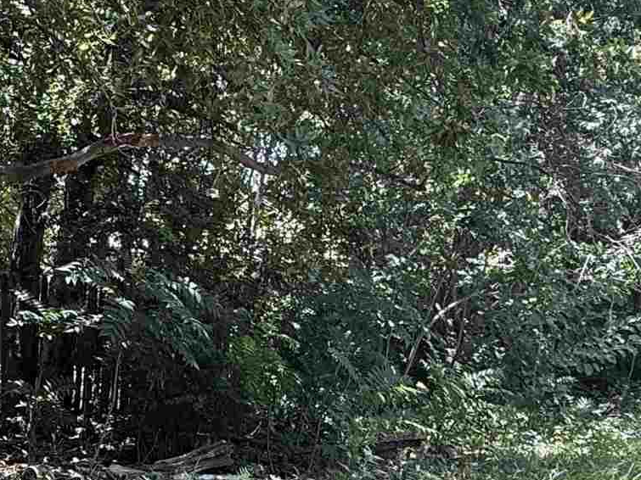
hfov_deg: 31.8
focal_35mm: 57
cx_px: 37
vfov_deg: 25.0
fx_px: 1055
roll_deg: -3.2
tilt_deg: -6.6
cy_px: 418
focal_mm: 2.22
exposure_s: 1/99
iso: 50
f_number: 2.2
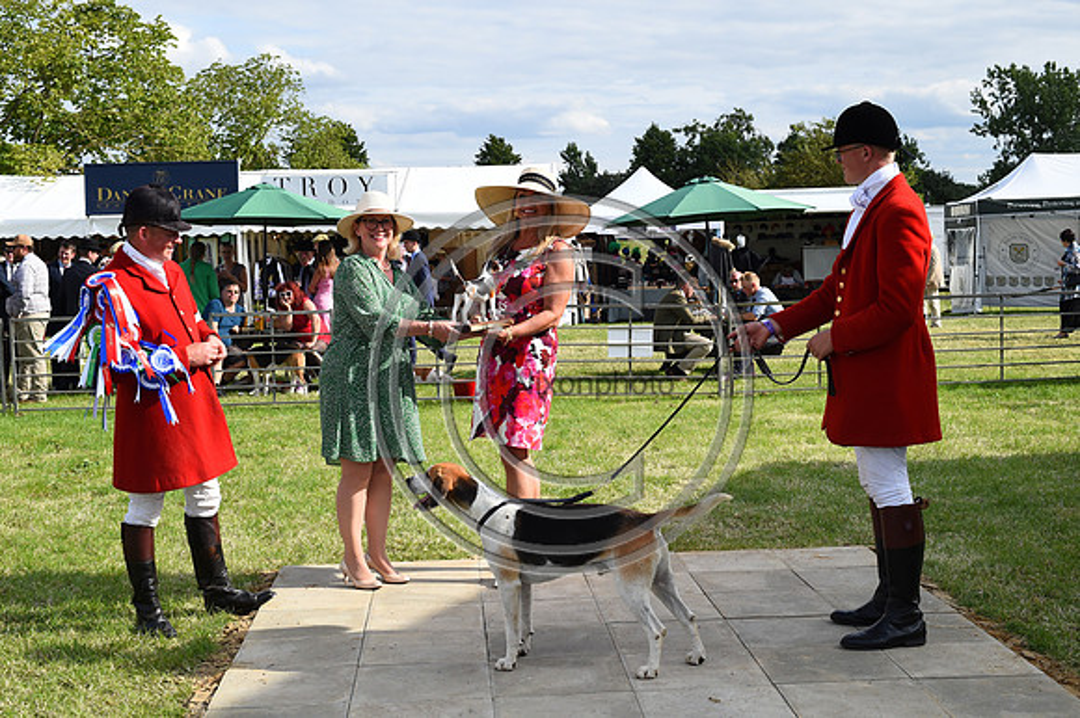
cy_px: 359
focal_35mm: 50
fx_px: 1499
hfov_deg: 39.6
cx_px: 540
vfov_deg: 27.0
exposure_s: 1/1250
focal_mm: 50
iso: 800
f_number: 10
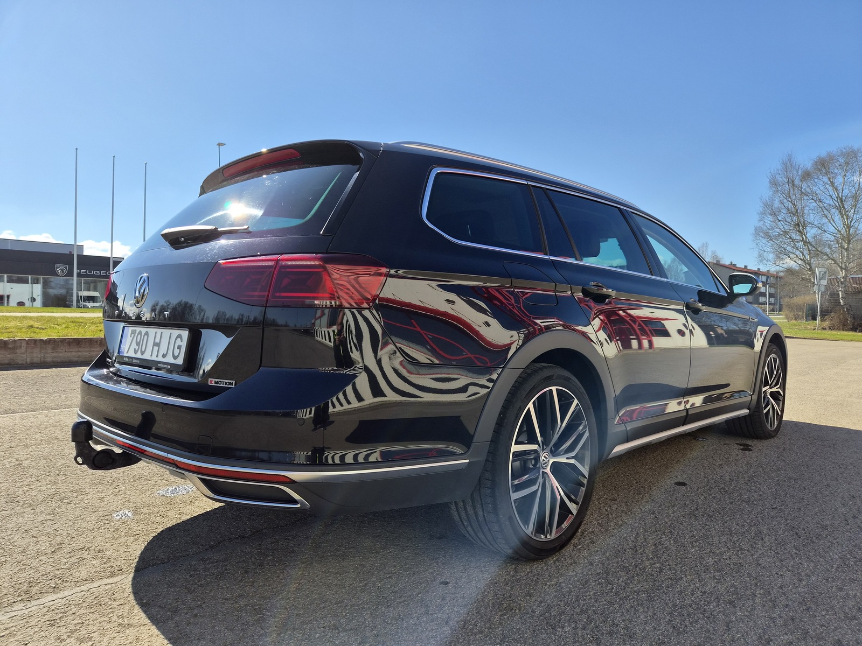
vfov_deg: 58.9
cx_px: 431
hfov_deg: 73.9
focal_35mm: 23
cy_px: 323
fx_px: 573
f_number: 1.8
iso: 80
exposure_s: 1/5520
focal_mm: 5.4
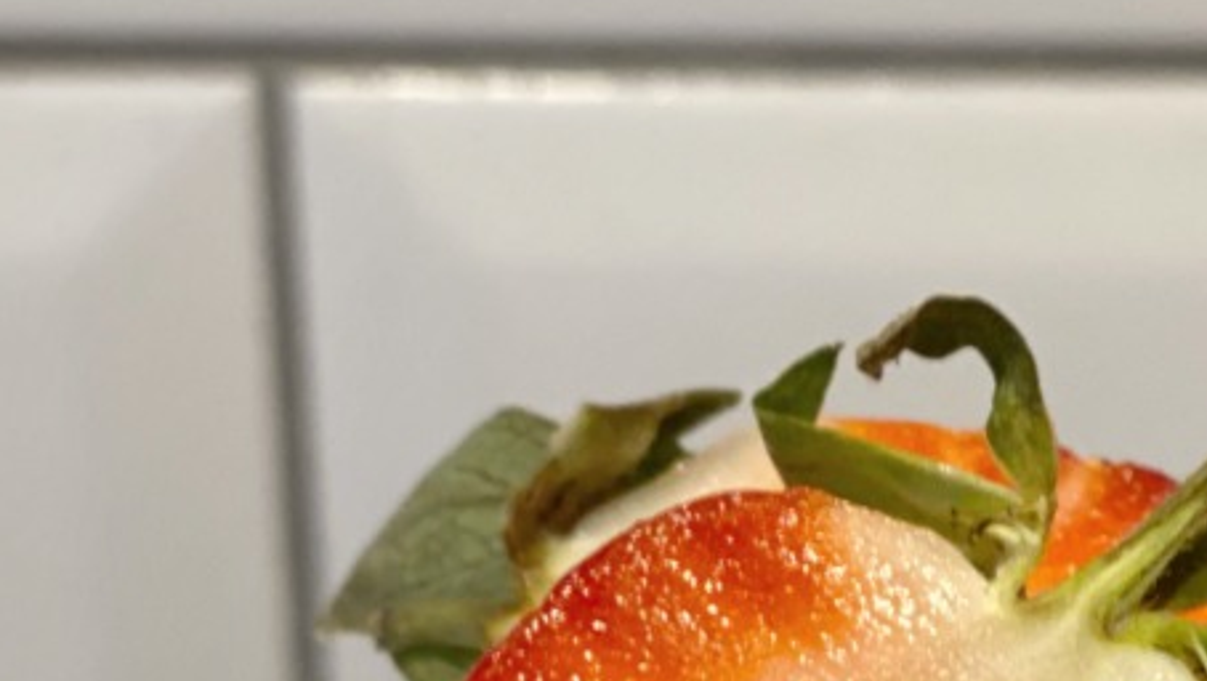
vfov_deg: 6.4
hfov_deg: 11.3
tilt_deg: -20.5
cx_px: 1457
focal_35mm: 187
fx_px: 5988
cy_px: 1158
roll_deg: -1.2
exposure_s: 1/33
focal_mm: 6
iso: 100
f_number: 2
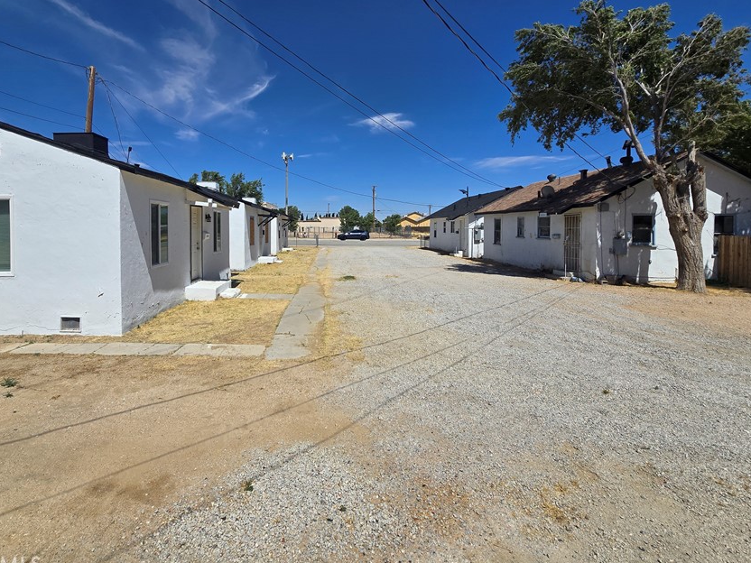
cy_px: 231
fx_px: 347
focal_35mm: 16
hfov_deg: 94.0
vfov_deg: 77.4
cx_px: 328
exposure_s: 1/4847
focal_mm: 2.2
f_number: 2.2
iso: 50
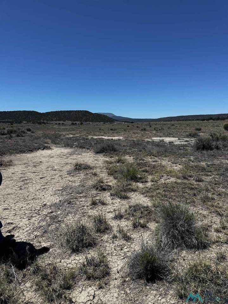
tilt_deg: -3.1
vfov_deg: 71.6
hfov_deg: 56.8
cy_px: 152
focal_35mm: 24
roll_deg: -1.5
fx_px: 211
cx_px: 114
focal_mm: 6.86
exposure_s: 1/5848
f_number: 1.78
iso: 80
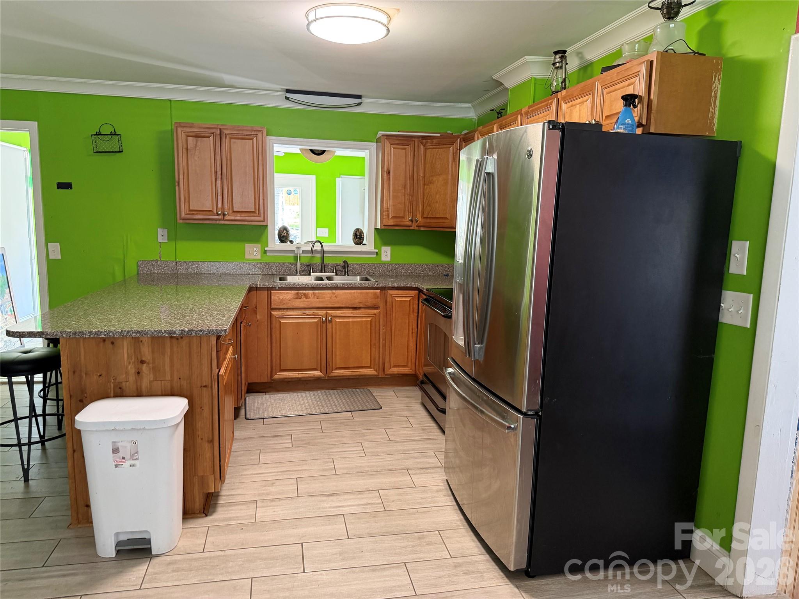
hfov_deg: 71.6
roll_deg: -0.2
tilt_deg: -8.8
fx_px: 554
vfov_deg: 56.8
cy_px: 300
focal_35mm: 24
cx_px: 400
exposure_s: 1/60
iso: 400
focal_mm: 6.76
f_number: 1.78
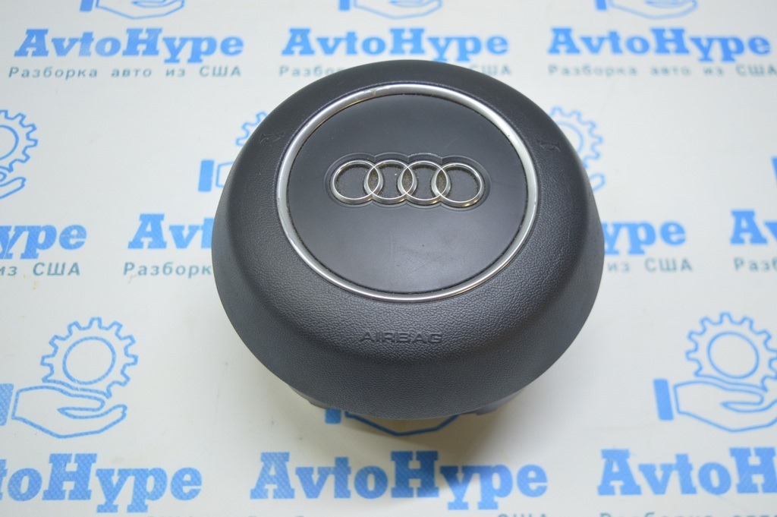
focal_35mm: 44
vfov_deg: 30.8
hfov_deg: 45.0
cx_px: 388
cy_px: 258
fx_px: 938
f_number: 4.2
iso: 400
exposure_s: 1/40
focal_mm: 29
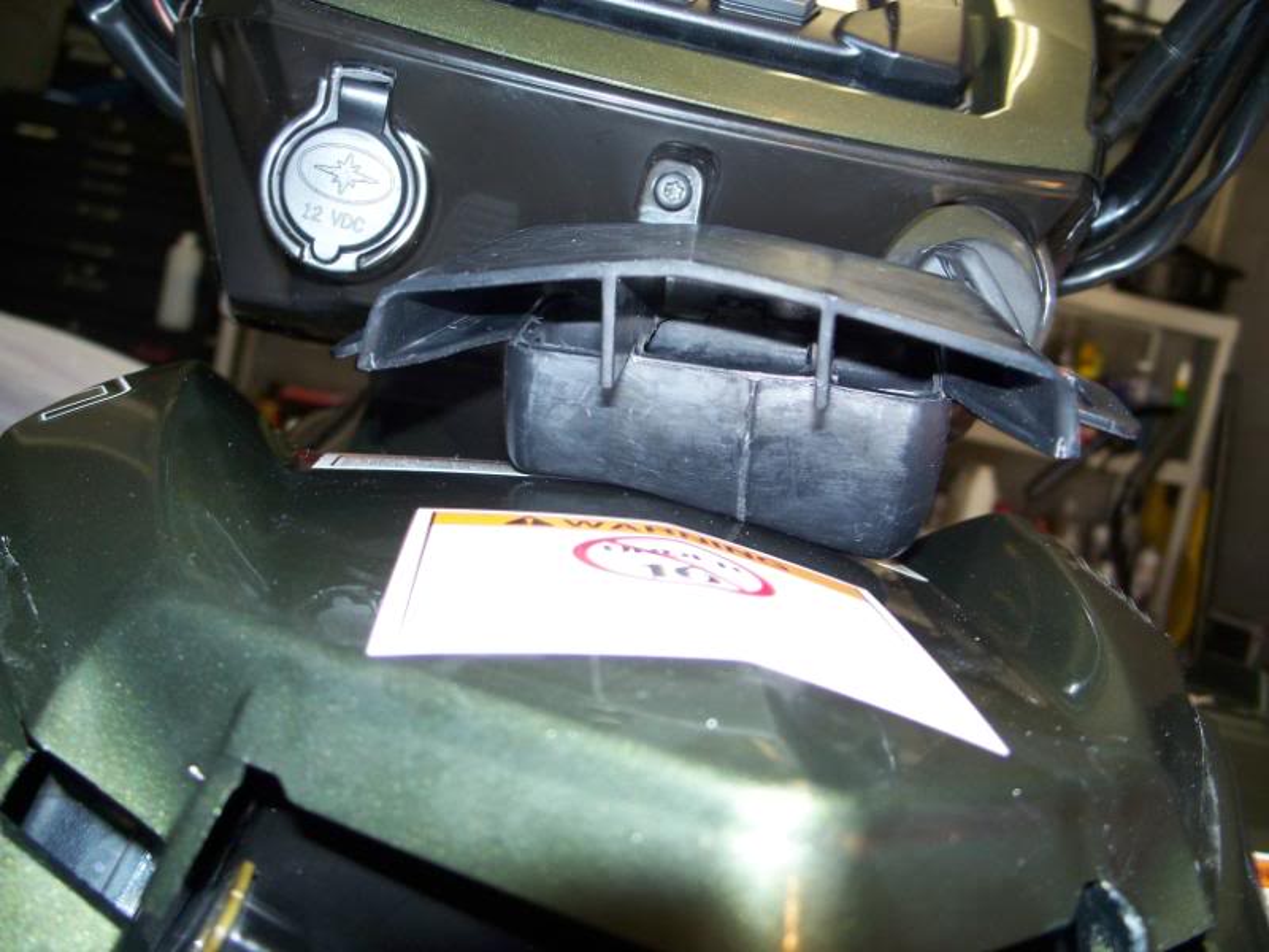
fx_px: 1356
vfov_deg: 38.7
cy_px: 476
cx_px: 634
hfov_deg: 50.1
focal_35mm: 37
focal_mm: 7.8
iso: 200
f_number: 2.8
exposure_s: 1/60
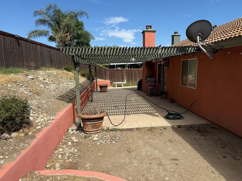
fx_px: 175
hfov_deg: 69.4
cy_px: 93
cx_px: 125
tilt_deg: -8.6
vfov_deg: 54.9
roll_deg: +1.6
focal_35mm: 25
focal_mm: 6.76
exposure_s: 1/4167
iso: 80
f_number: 1.78
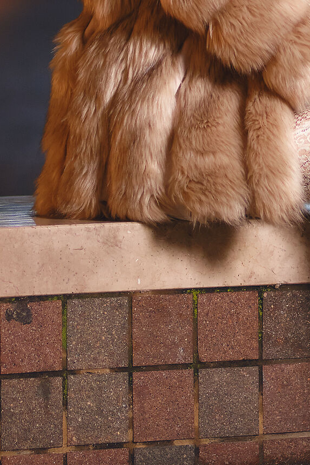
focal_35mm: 357
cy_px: 39
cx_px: 394
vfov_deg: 5.8
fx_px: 4611
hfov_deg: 3.8
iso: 800
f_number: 1.4
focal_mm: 85
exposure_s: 1/250
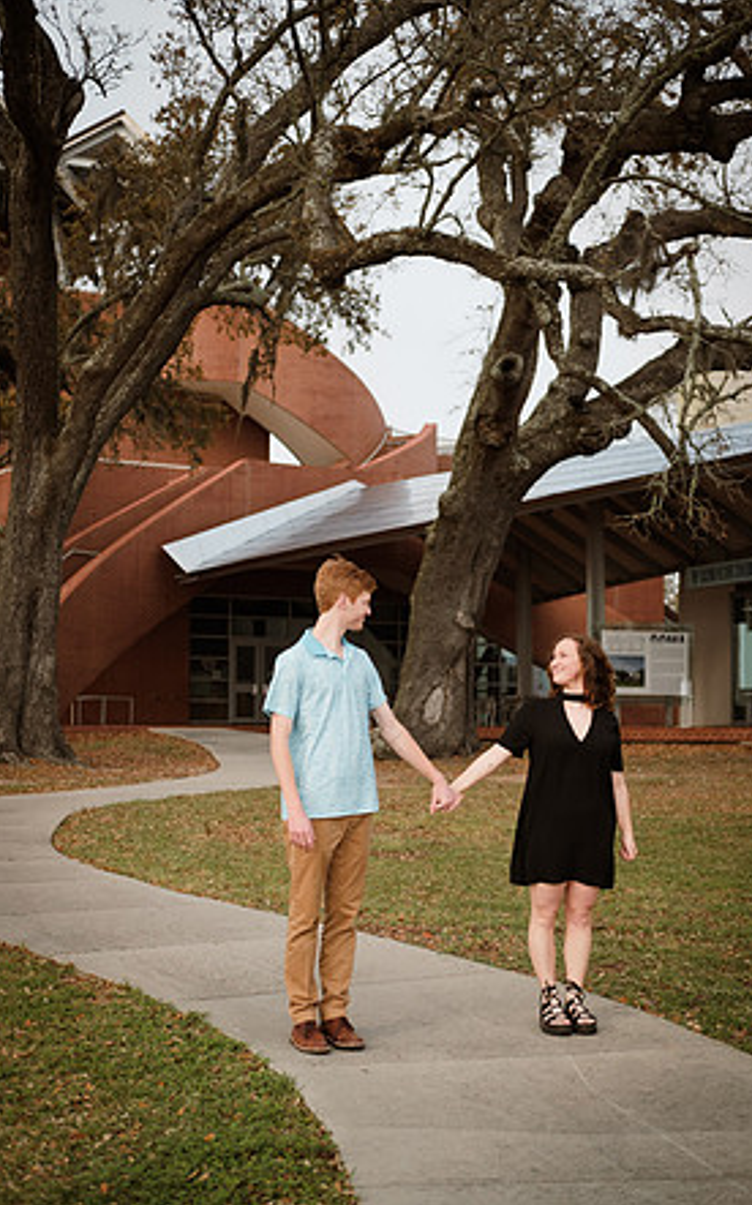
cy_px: 605
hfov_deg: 23.5
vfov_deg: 36.9
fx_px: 1805
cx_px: 395
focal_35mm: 55
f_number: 2
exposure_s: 1/4000
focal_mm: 35
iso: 400
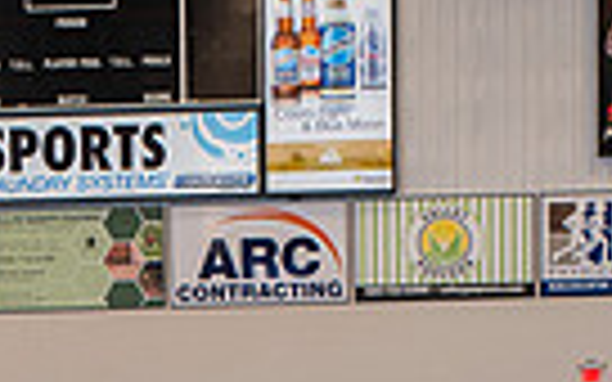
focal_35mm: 156
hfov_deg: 13.2
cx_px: -45
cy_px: 789
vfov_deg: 8.0
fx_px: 2602
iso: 640
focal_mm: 36
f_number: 6.3
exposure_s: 1/160
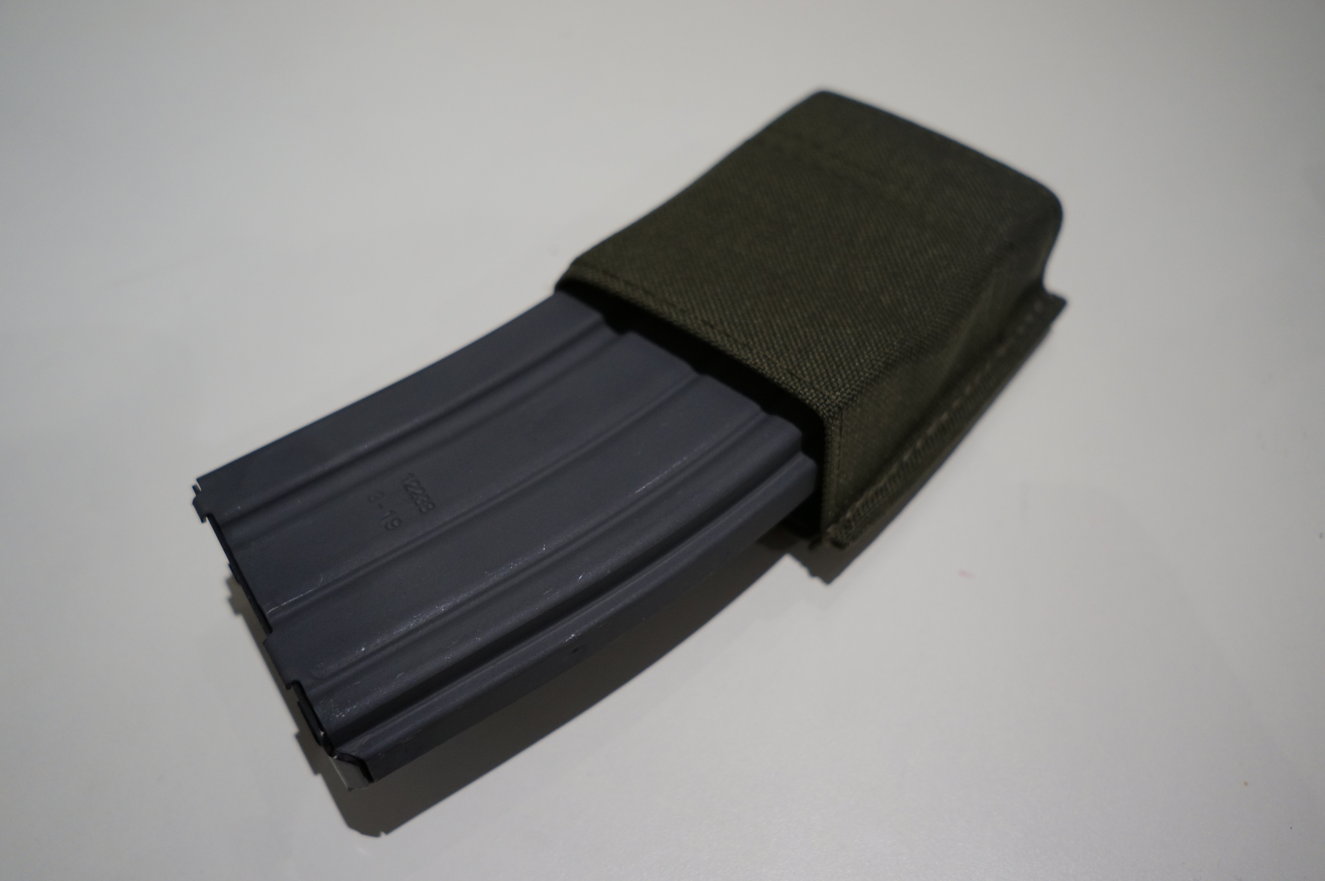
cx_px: 662
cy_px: 440
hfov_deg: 62.0
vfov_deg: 43.5
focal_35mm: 30
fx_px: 1103
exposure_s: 1/60
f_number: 4
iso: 400
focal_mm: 20
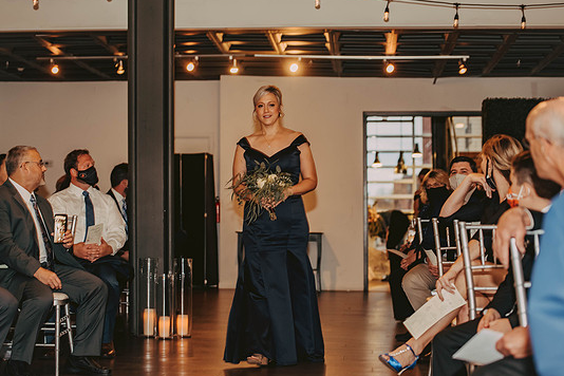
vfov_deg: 17.9
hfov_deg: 26.7
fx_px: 1191
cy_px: 190
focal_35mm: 76
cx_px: 281
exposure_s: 1/60
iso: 500
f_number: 3.2
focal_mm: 70
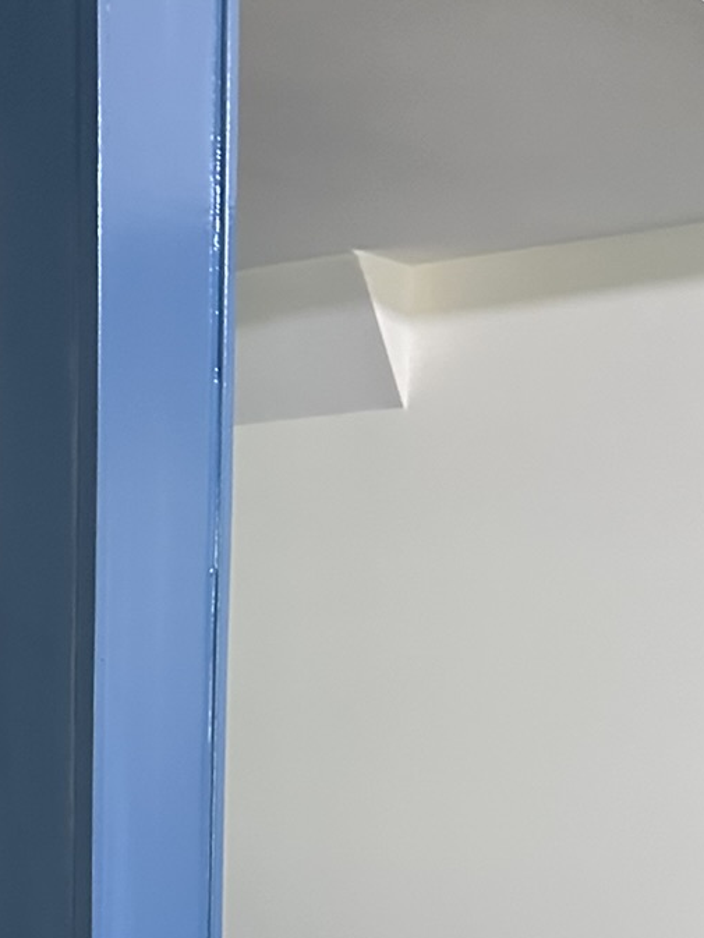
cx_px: -270
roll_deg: +0.4
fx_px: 1979
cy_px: 1126
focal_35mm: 73
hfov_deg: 18.4
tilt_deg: -10.3
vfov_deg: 24.2
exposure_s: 1/40
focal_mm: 6.86
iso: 1000
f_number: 1.78
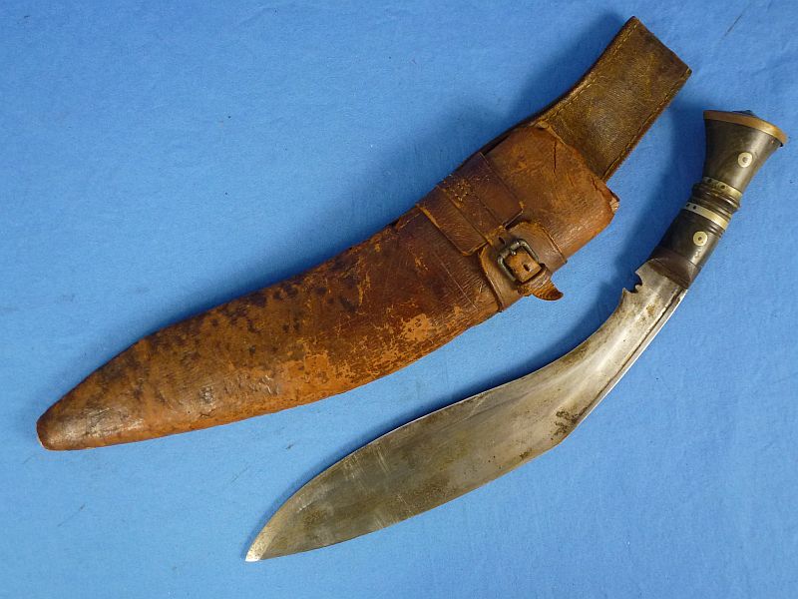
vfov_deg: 46.8
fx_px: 692
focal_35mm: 30
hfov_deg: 60.0
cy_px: 300
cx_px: 399
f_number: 3.5
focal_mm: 5.4
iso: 320
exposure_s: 1/60
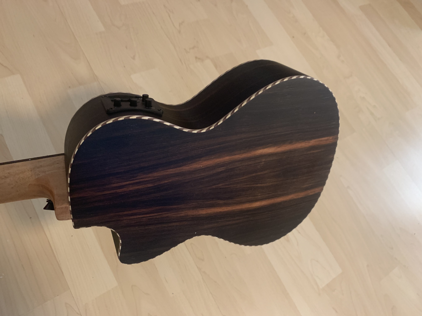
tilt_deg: -62.7
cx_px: 211
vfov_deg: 53.1
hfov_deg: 67.3
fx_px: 317
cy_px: 158
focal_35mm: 26
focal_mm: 4.25
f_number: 1.8
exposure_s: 1/50
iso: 320
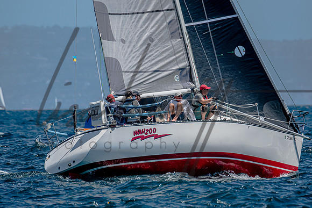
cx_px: 156
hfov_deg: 3.5
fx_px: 5071
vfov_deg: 2.4
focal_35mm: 585
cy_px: 104
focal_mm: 390
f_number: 5.6
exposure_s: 1/2000
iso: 200
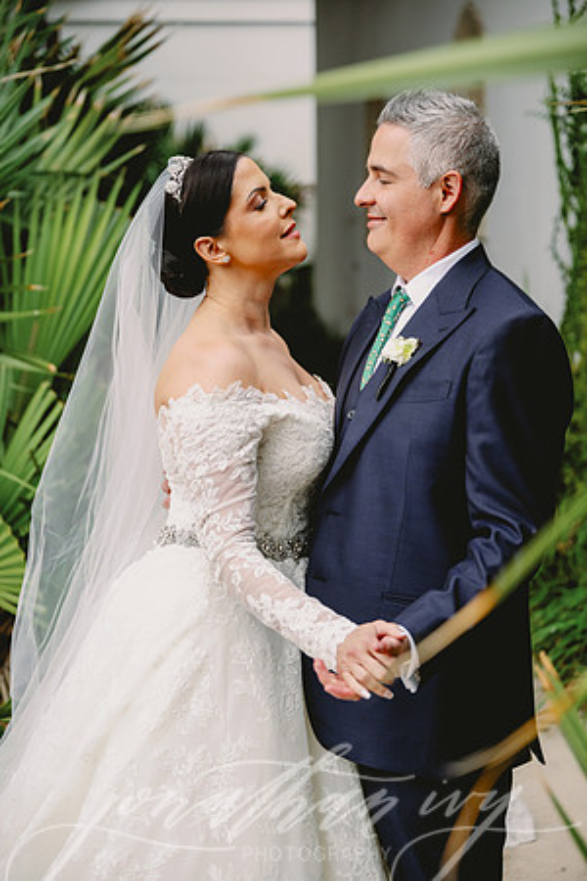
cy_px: 440
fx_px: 1516
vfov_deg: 32.4
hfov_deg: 21.9
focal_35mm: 62
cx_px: 294
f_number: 2.8
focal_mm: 62
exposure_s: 1/400
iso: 400
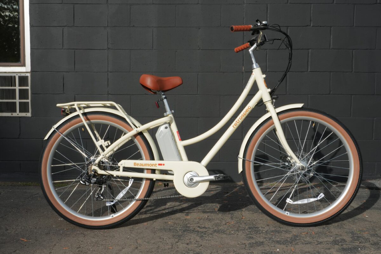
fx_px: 460
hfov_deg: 45.0
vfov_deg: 30.8
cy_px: 127
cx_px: 190
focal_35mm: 44
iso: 320
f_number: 16
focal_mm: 29
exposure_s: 1/100
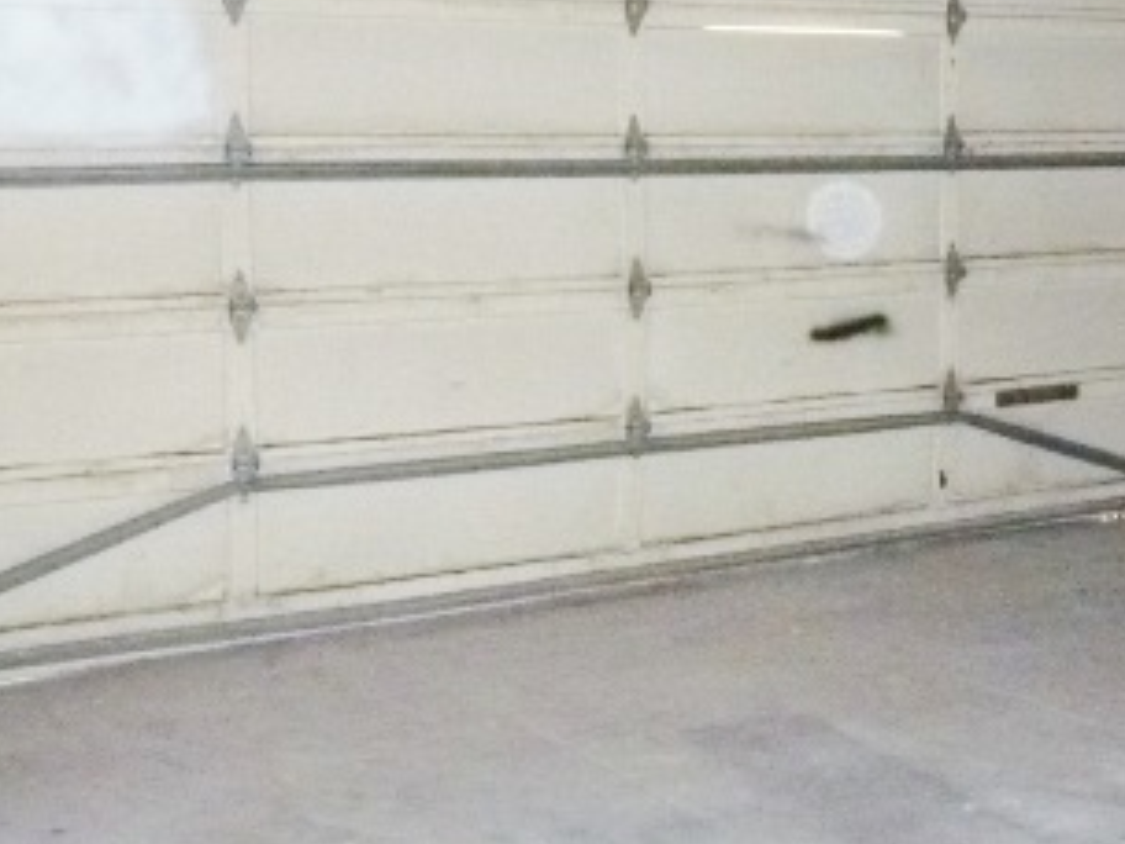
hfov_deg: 31.3
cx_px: 792
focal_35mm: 61
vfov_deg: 24.0
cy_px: 355
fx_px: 1982
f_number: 3.3
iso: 1000
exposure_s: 1/30
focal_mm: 5.2
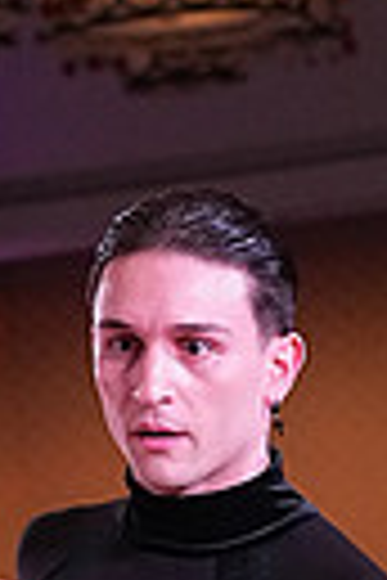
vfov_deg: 4.7
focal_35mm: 433
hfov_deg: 3.2
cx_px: 74
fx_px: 6982
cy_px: 1164
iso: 3200
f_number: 5
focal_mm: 64
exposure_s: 1/400
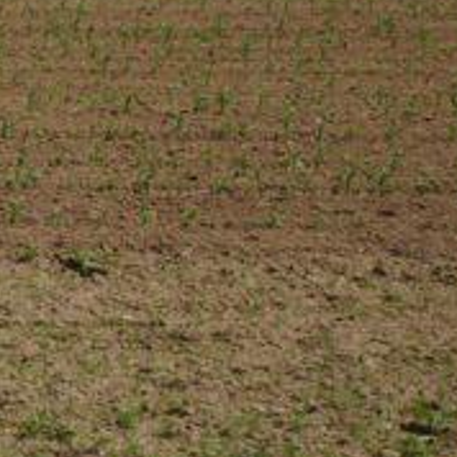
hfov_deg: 9.7
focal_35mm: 147
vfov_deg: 11.7
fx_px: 2196
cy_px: -24
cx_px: -827
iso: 200
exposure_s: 1/320
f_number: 11
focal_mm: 20
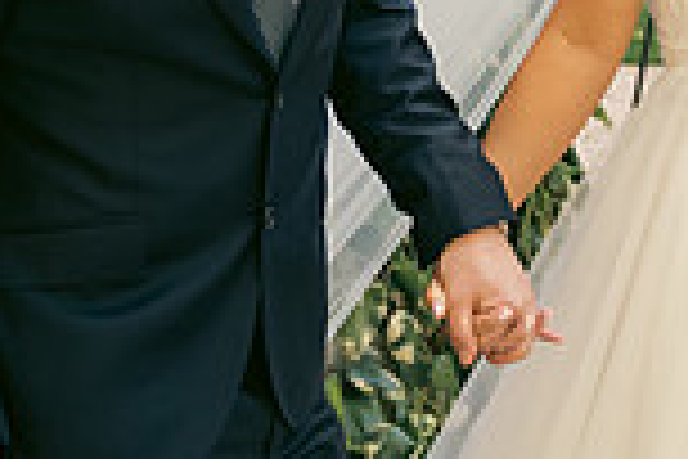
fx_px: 3038
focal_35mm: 159
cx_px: 580
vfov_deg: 8.4
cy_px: -304
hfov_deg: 12.8
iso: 500
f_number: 3.5
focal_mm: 42
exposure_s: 1/160
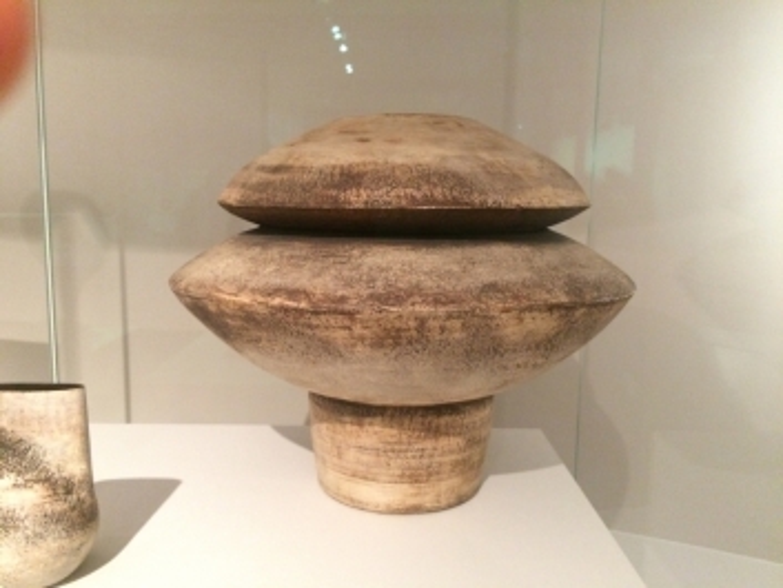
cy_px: 294
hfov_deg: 61.6
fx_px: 656
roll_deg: -0.4
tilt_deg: -8.5
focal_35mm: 29
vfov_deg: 48.3
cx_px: 392
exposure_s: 1/17
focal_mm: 4.15
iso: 400
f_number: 2.2
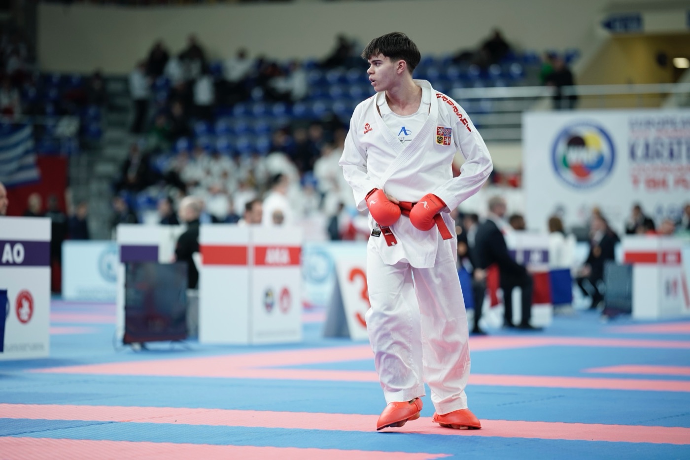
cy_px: 230
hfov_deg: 15.2
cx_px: 345
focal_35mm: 135
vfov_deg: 10.2
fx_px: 2587
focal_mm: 135
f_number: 1.8
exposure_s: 1/2000
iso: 1000
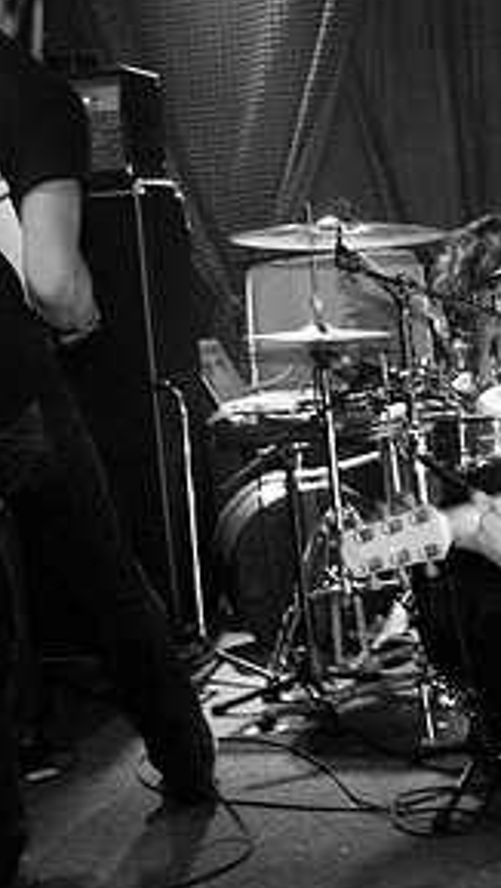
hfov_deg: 18.5
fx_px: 1485
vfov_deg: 33.3
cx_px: 541
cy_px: 421
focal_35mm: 63
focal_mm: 20
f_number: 2.8
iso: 800
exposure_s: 1/40
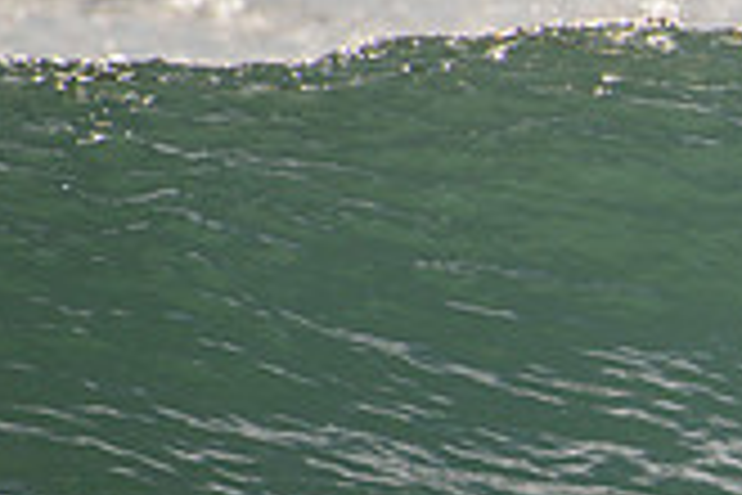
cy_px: 408
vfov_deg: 0.6
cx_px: 1293
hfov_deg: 1.0
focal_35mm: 2158
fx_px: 44475
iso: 64
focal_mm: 500
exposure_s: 1/2000
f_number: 5.6
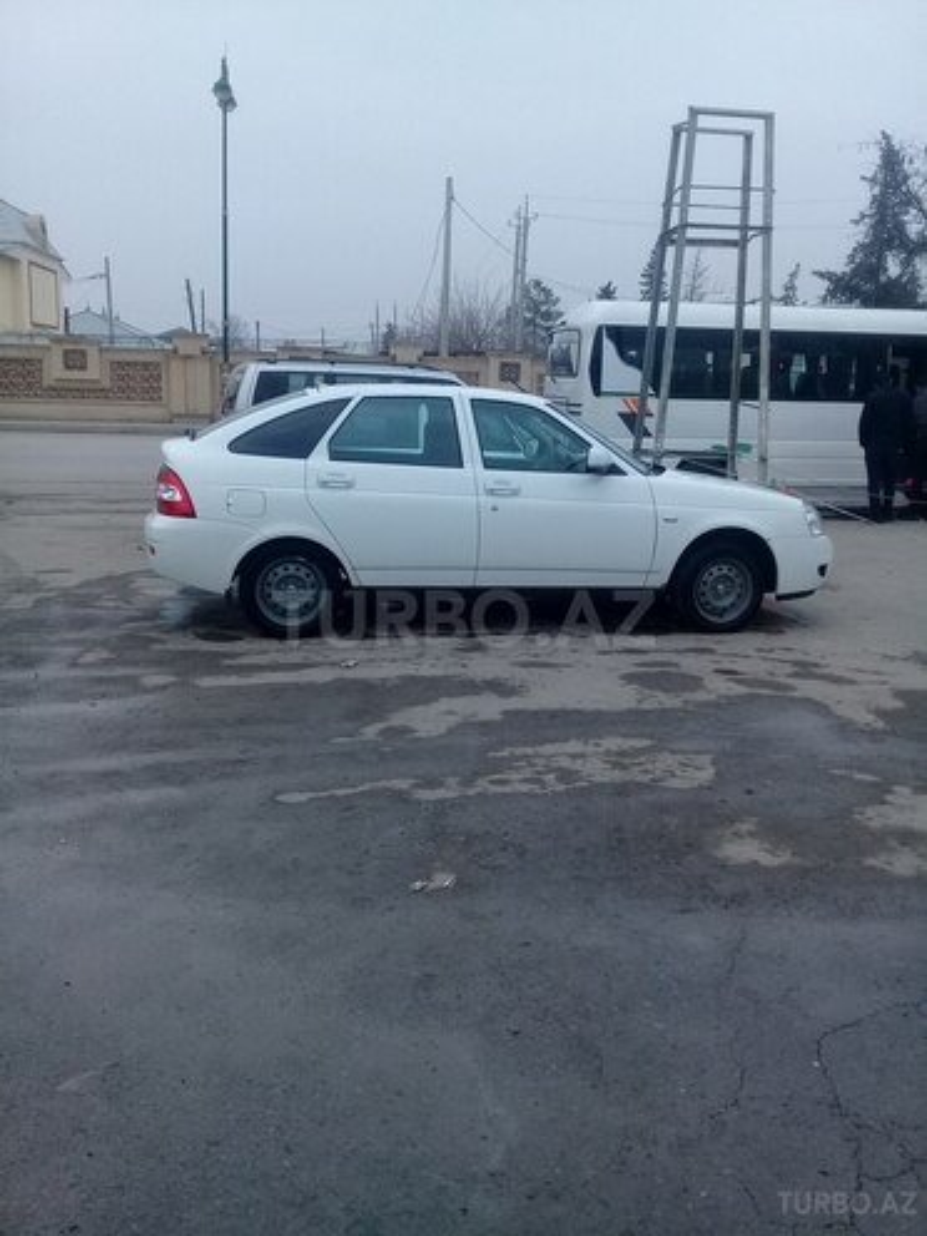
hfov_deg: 45.4
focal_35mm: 31
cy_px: 618
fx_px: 1107
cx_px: 464
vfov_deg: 58.4
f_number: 2.2
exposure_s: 1/498
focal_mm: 3.3
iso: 64
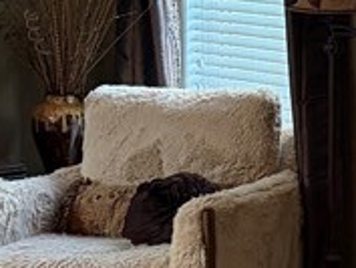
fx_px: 1544
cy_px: 75
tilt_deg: -5.5
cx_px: 680
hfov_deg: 11.9
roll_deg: -1.4
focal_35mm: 150
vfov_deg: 9.9
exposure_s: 1/60
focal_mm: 5.96
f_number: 1.6
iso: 160
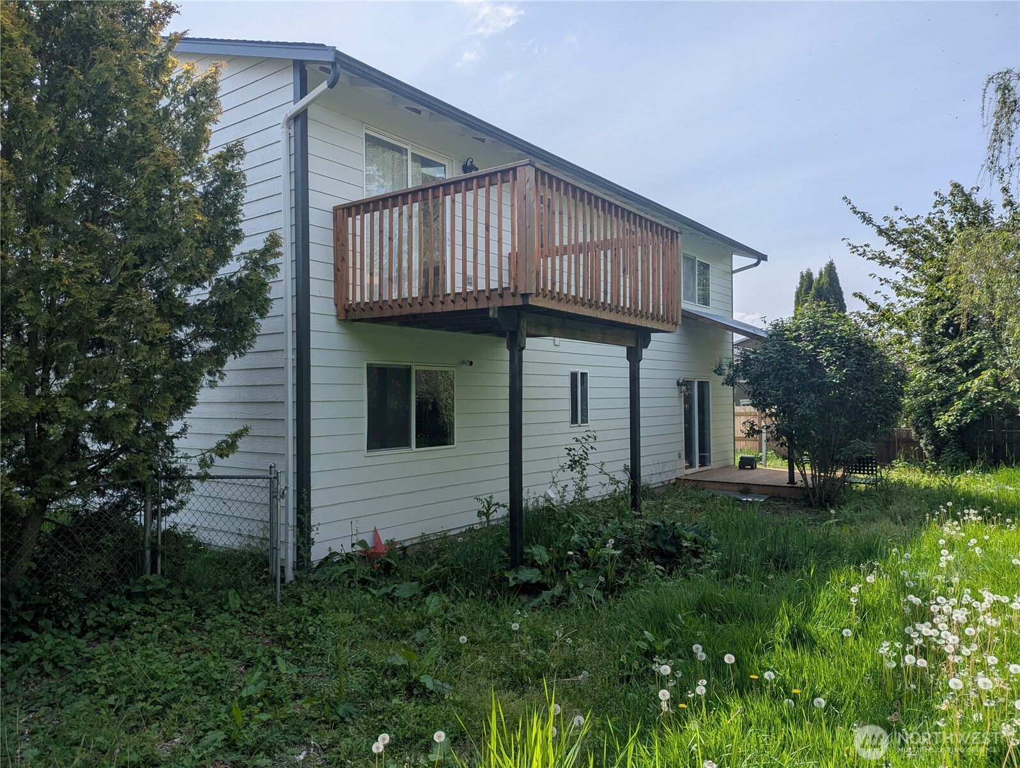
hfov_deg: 71.5
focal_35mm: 24
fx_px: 708
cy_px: 384
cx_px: 510
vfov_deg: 56.9
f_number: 1.85
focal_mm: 6.81
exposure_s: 1/3236
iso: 48
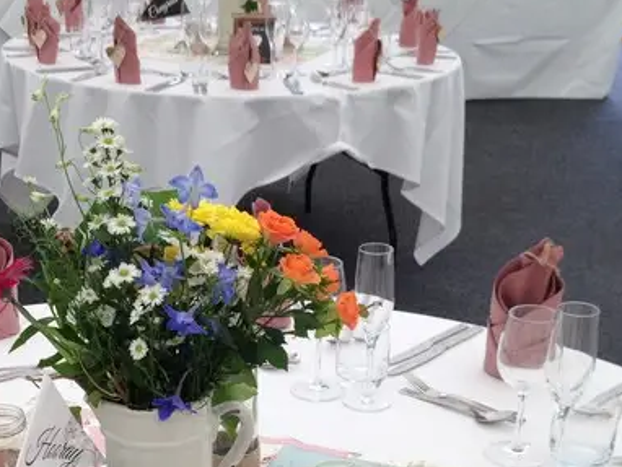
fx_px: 1223
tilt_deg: -27.4
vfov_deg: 21.2
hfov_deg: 28.3
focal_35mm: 68
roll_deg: -2.1
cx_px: 204
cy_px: 406
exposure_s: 1/125
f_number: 2.4
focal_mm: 4.28
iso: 50
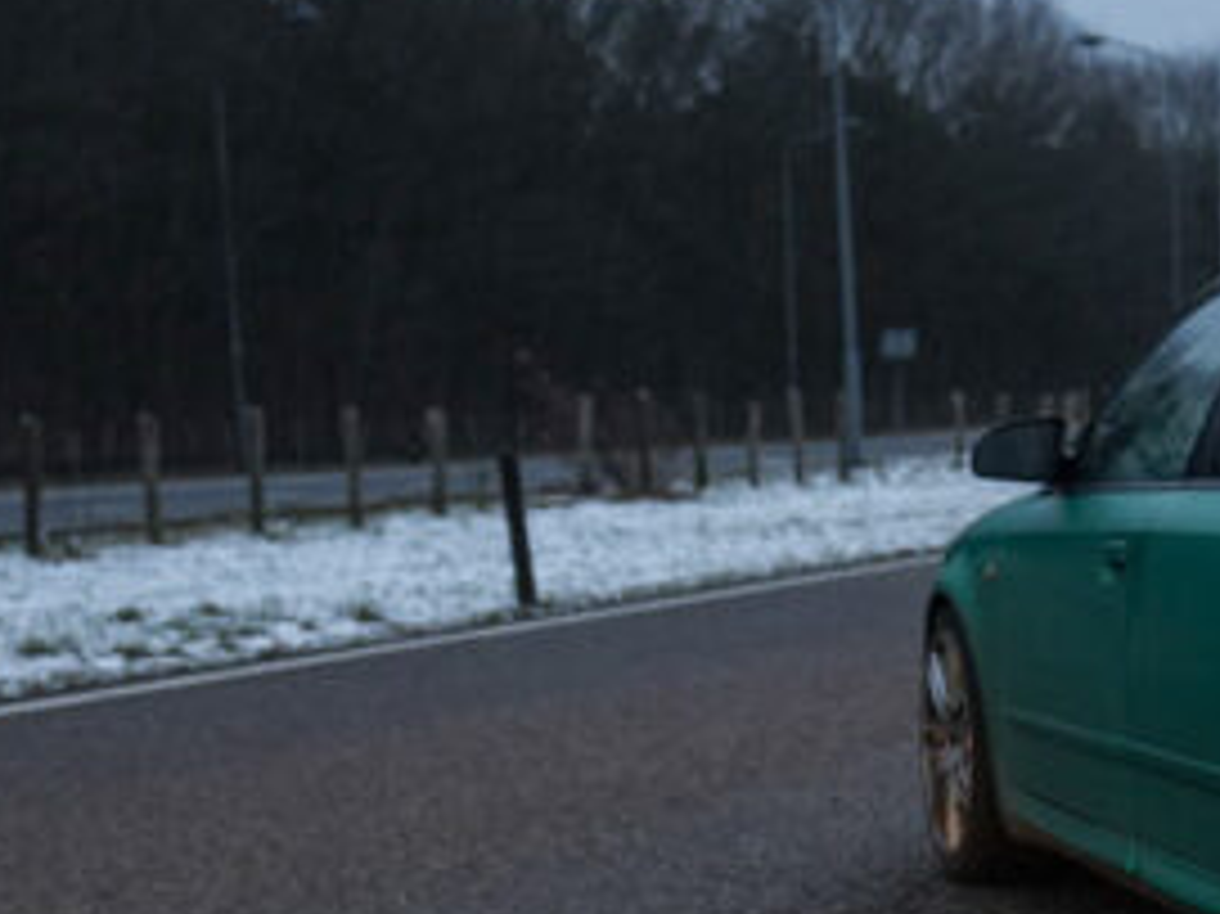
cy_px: 698
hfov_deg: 18.9
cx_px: 1116
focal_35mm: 102
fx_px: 3593
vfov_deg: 14.4
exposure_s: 1/320
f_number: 2.8
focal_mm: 41
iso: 1250
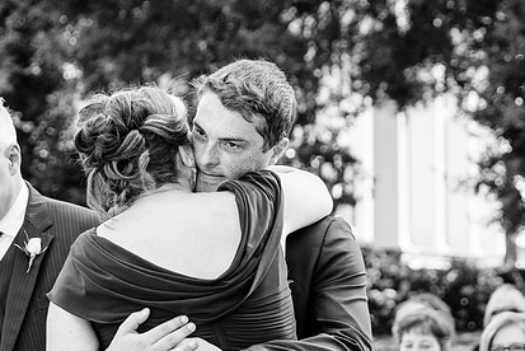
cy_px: 261
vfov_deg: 10.1
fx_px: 1985
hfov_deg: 15.0
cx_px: 170
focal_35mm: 136
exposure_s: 1/200
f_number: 4
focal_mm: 70
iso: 100
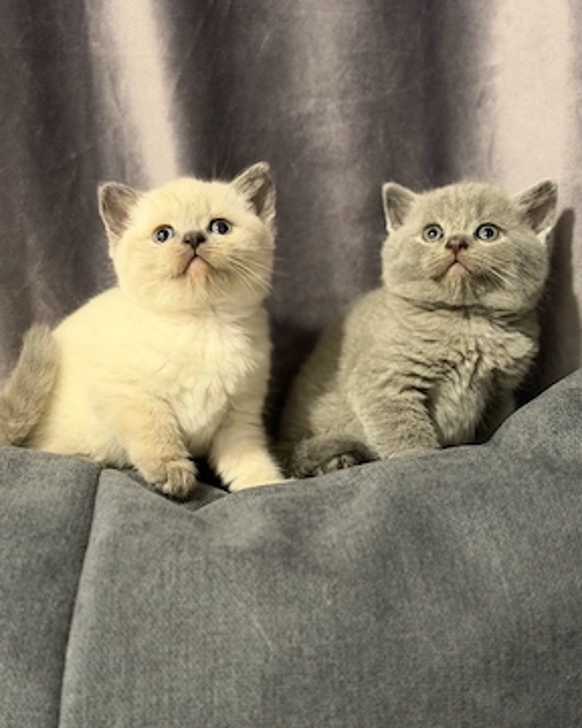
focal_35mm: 52
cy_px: 380
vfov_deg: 36.0
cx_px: 293
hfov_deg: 29.1
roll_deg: -2.3
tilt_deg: -9.3
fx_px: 1120
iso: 500
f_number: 1.78
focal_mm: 6.76
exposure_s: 1/31
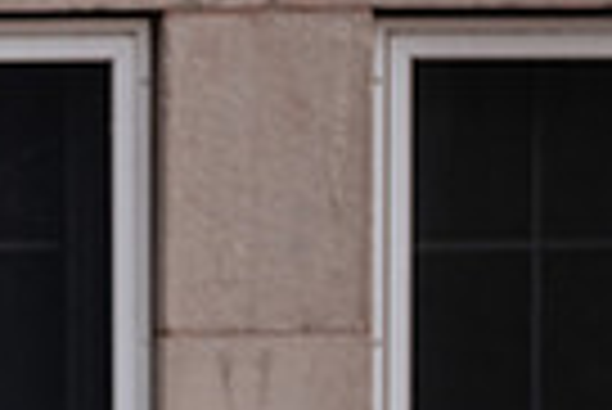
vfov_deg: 2.3
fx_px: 10330
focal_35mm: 607
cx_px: -364
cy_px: 683
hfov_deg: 3.4
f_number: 2.8
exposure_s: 1/320
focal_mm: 94.5
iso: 400
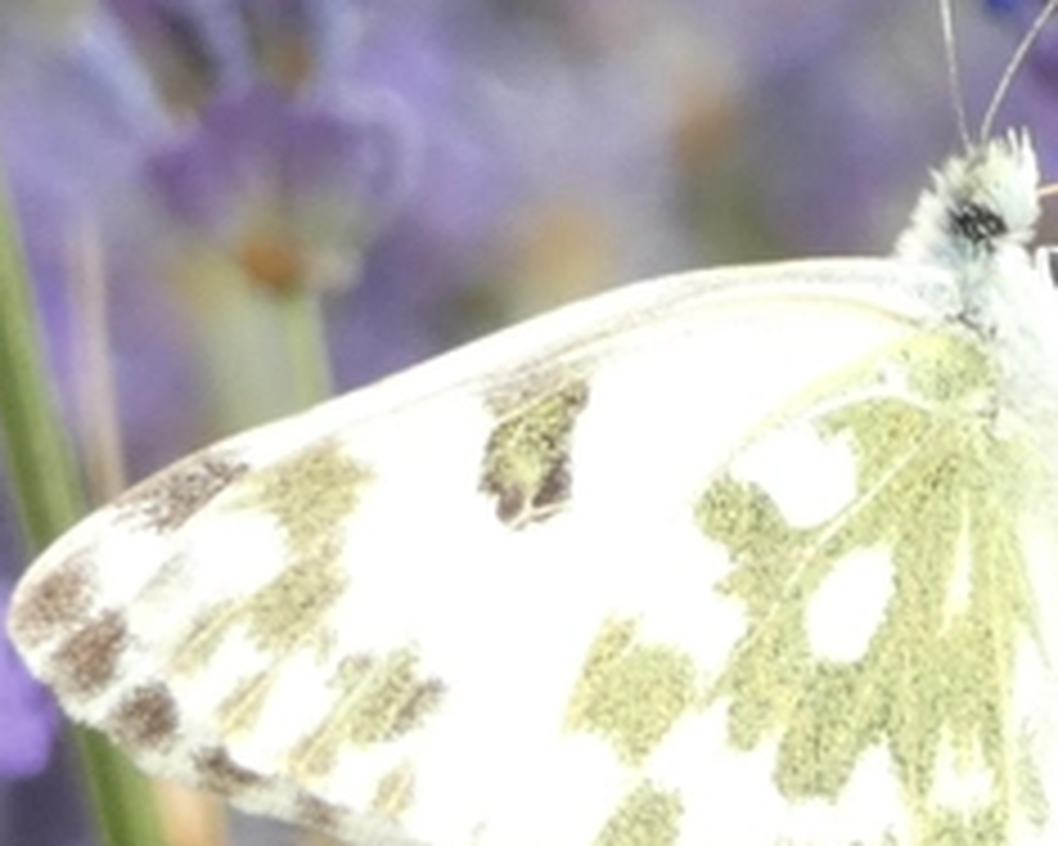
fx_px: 15750
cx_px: 927
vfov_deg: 3.1
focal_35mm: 503
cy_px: 500
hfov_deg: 3.8
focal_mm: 33.9
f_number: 5.5
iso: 160
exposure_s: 1/80
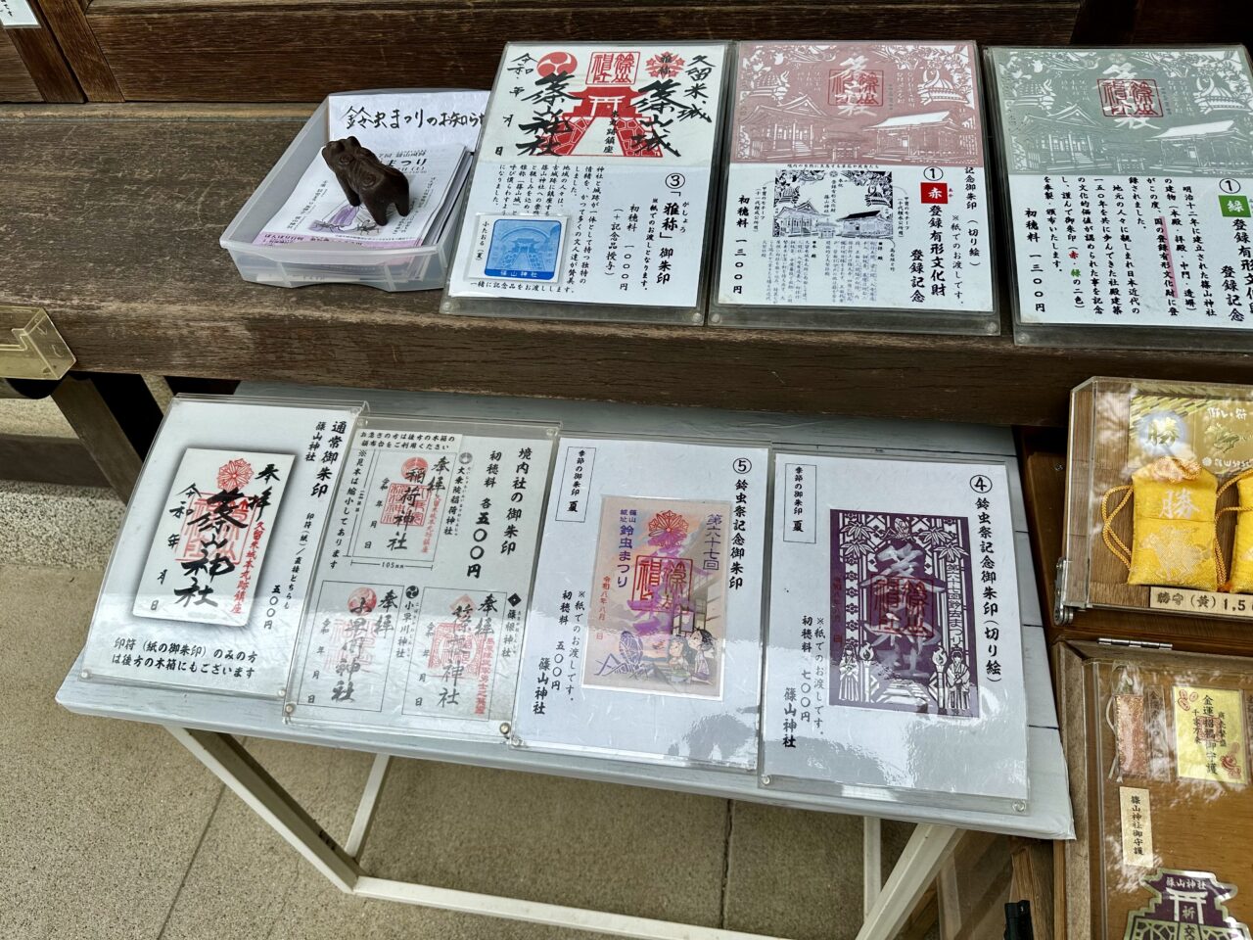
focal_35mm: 24
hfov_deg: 71.6
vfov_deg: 56.8
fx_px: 869
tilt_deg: -46.4
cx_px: 626
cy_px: 470
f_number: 1.78
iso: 80
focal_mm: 6.86
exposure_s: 1/1639
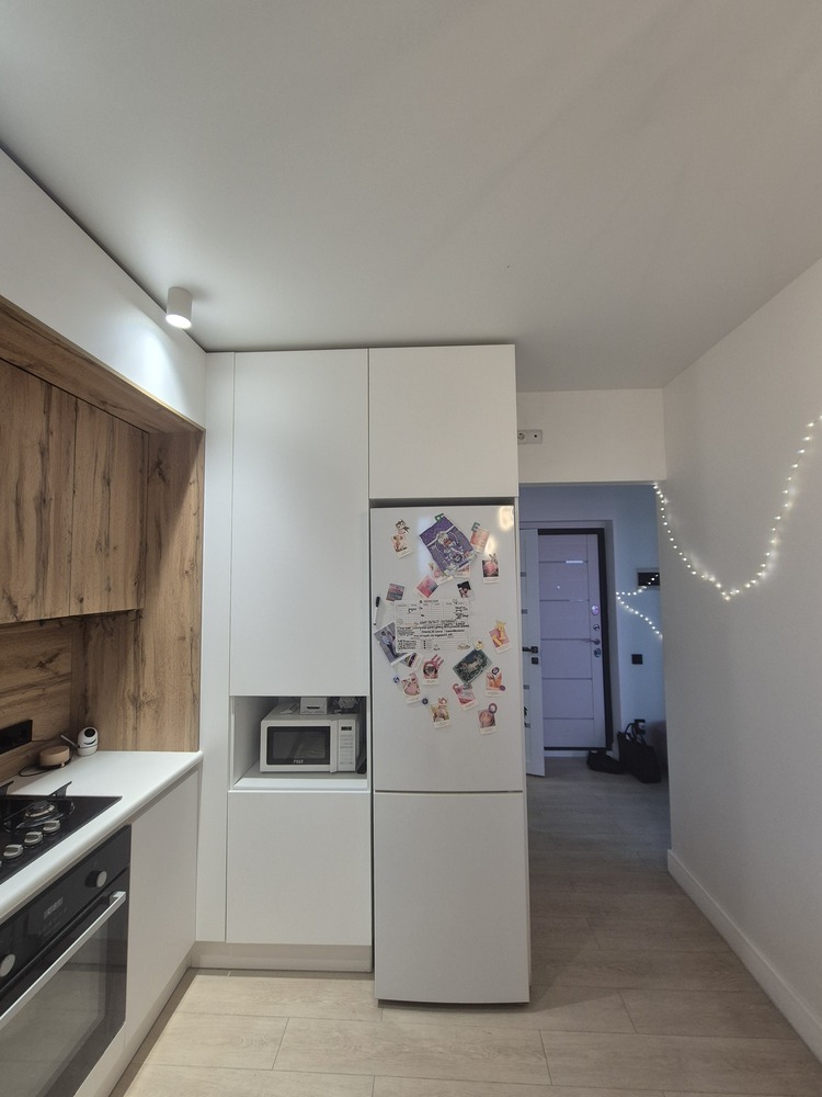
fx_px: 412
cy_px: 548
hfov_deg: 89.9
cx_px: 411
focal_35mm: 13
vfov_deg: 106.2
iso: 125
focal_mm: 2.2
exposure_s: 1/50
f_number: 2.2
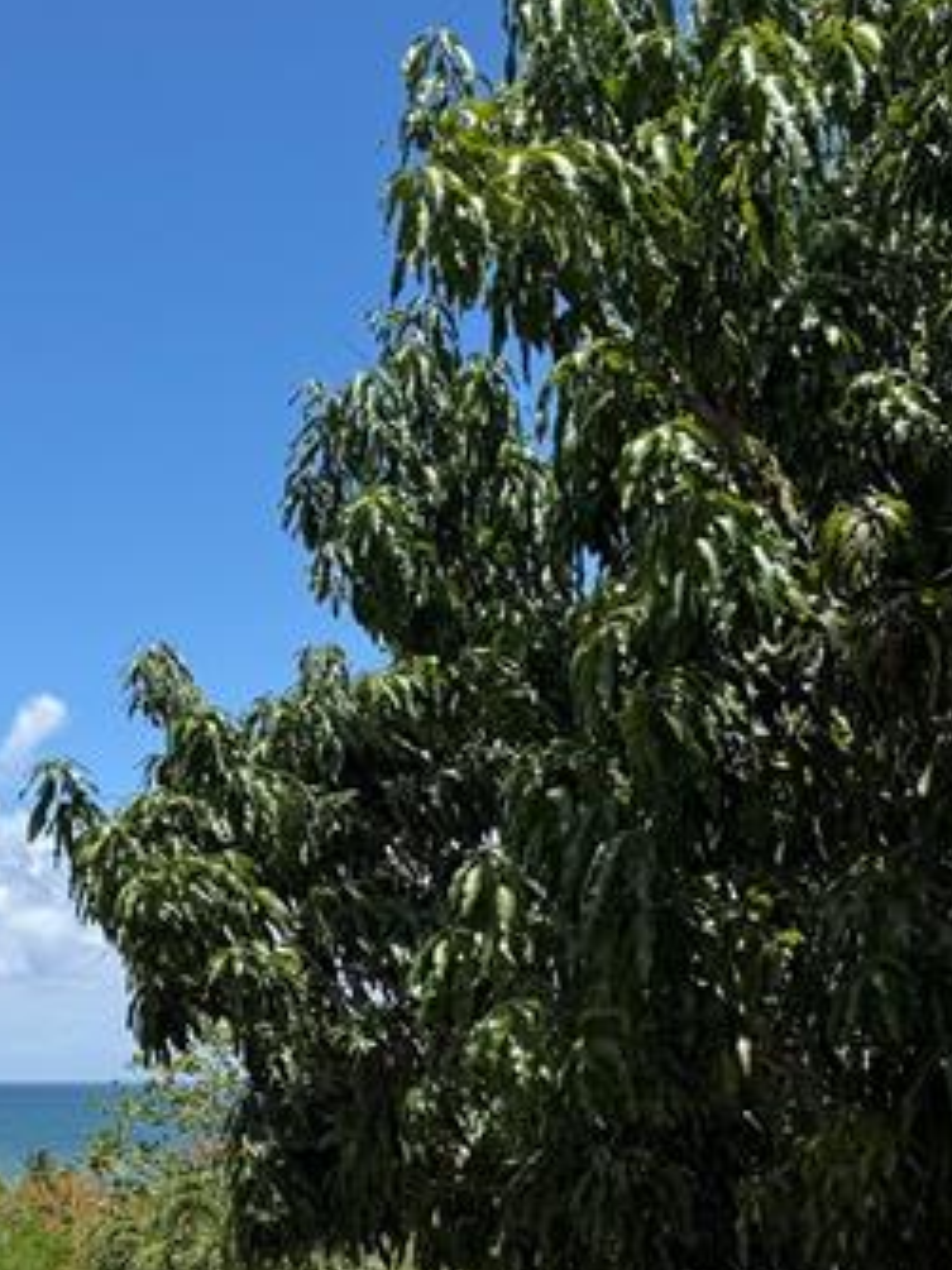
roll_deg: -0.1
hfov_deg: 26.5
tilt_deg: +0.0
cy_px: 1111
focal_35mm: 55
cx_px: 375
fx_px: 2018
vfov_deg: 33.4
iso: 80
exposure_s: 1/4975
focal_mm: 6.76
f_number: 1.78
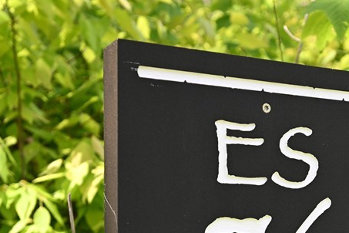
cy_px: 254
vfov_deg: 18.3
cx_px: 257
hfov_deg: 27.7
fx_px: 698
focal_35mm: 72
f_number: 4.5
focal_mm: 30
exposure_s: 1/125
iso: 100
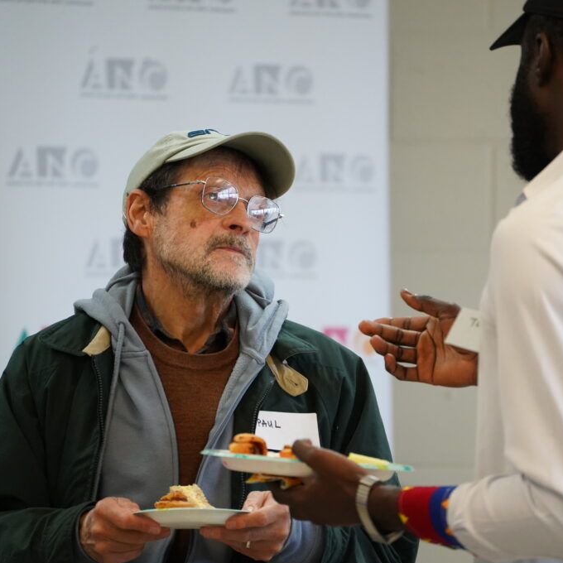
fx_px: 6146
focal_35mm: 334
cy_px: 282
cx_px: 329
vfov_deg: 5.2
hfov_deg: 5.2
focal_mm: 261
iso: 4000
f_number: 6.3
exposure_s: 1/320
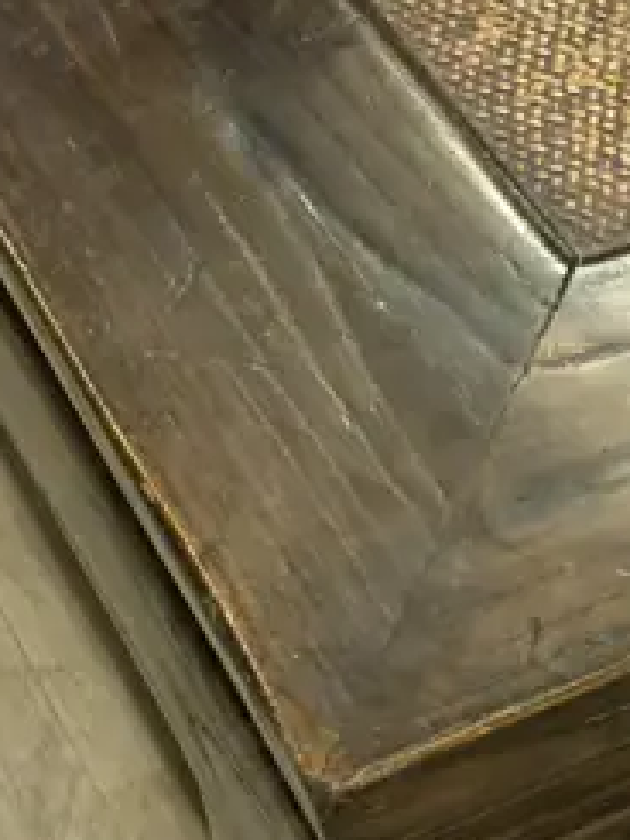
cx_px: 681
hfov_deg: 12.1
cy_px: 233
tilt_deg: -40.7
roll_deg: -0.7
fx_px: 2934
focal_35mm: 121
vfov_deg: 16.2
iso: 50
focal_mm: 4.15
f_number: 2.2
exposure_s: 1/17
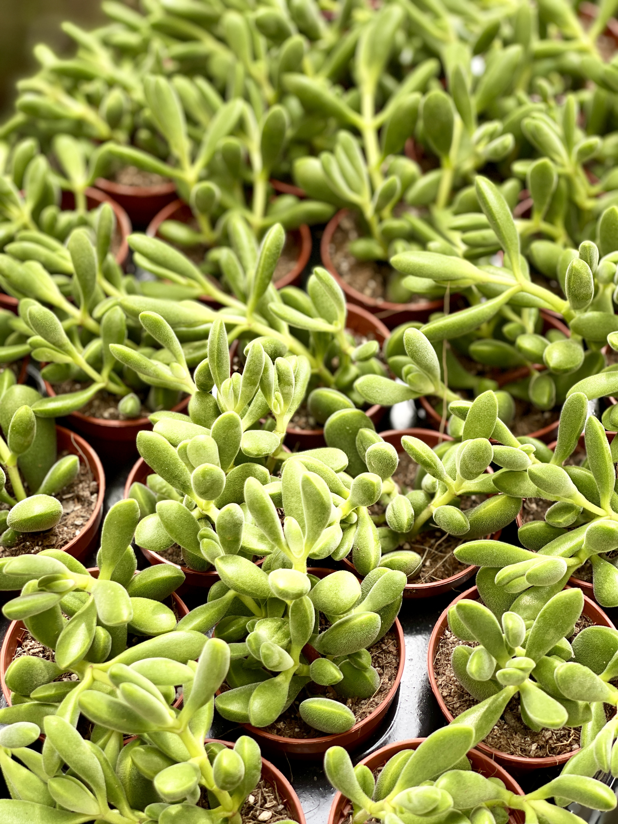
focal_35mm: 64
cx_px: 309
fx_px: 1523
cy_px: 412
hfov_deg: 22.9
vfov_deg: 30.3
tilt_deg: -54.9
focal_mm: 7.5
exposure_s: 1/121
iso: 50
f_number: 2.2
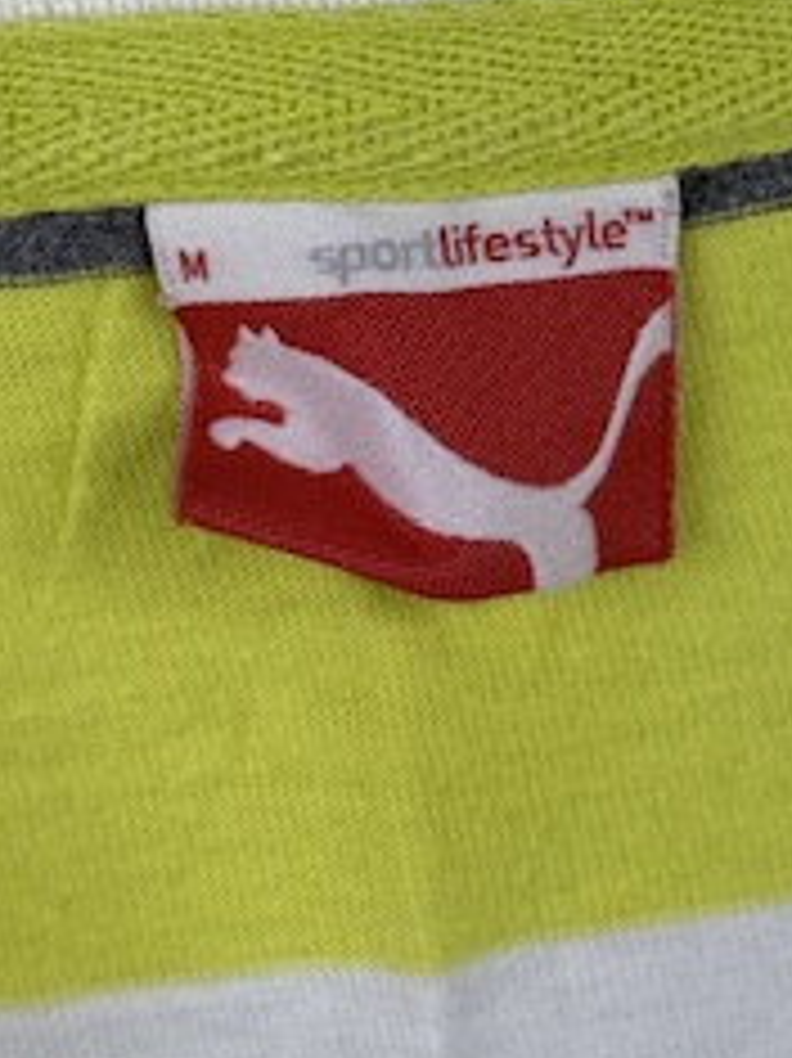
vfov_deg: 14.8
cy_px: -32
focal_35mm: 131
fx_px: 4000
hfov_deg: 11.3
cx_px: 486
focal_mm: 6.76
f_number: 1.78
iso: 64
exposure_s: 1/444
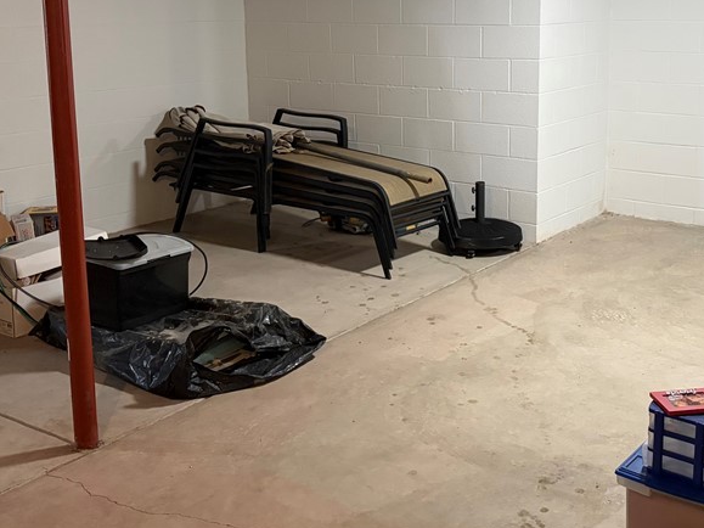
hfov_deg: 41.0
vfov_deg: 31.2
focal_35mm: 46
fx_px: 935
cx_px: 428
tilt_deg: -8.0
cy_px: 163
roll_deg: +0.7
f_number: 1.6
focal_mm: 5.96
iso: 320
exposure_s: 1/60
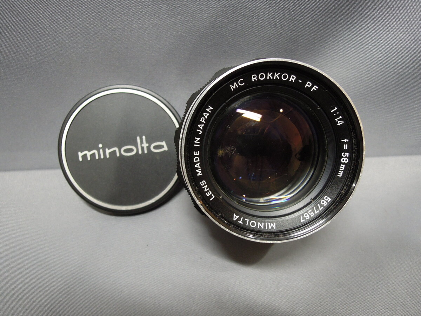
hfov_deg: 71.6
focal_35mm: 24
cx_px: 210
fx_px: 292
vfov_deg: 56.8
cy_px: 158
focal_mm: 4.3
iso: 280
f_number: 2.8
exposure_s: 1/30
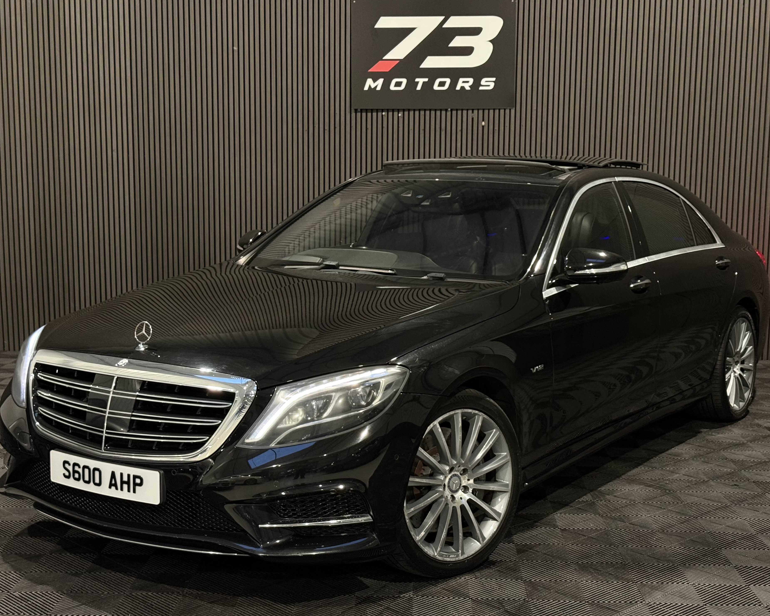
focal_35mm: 51
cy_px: 311
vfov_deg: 29.7
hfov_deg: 36.7
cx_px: 393
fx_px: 1162
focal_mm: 6.76
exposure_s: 1/33
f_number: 1.78
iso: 200
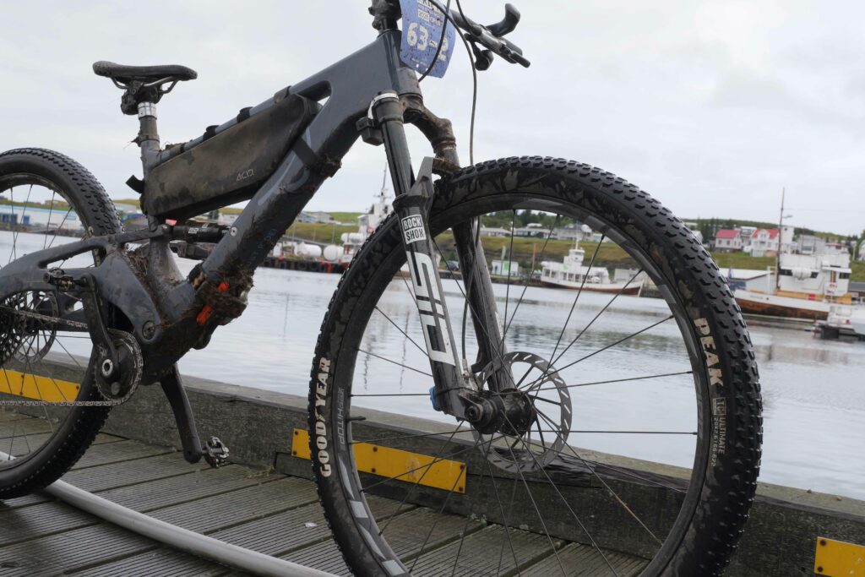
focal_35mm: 40
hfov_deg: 48.5
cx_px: 432
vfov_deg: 33.4
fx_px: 961
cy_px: 288
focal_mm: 40
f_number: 13
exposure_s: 1/640
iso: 2000
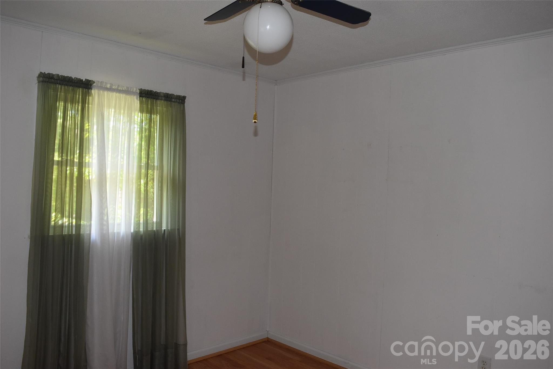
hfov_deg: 67.4
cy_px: 184
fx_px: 415
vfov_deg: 48.0
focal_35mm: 27
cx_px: 276
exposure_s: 1/125
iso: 800
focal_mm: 18
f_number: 5.6
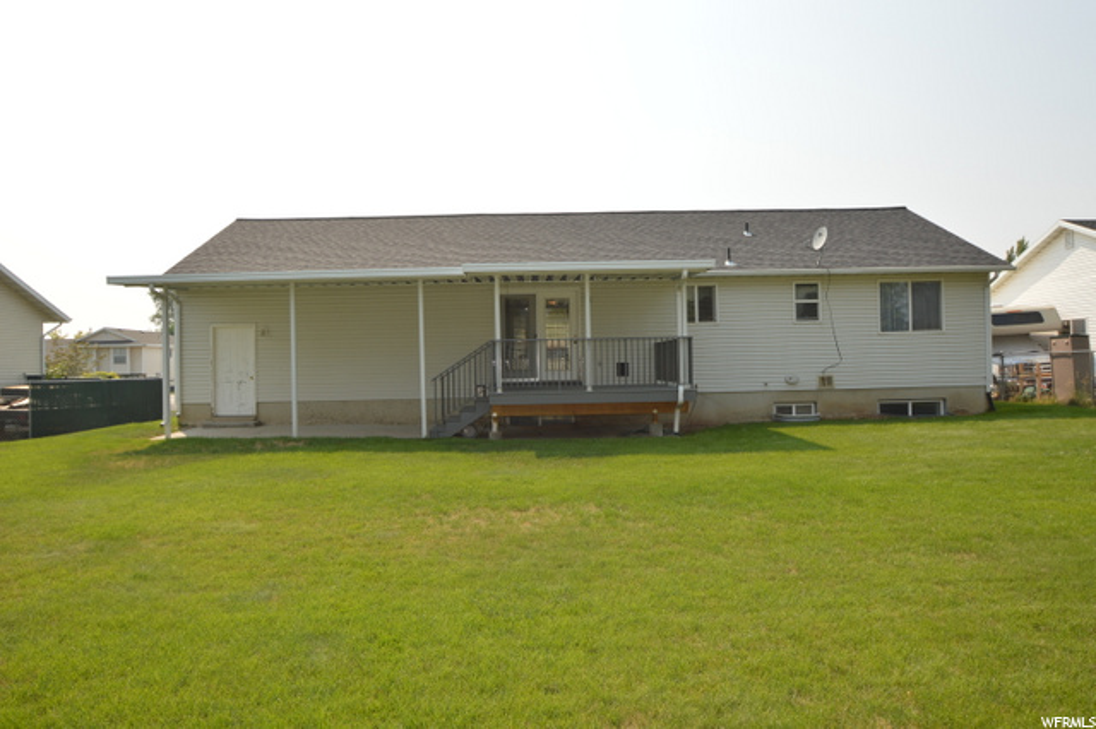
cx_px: 548
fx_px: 685
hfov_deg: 77.4
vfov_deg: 56.1
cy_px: 364
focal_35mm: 22
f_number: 8
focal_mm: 15
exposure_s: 1/200
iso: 100
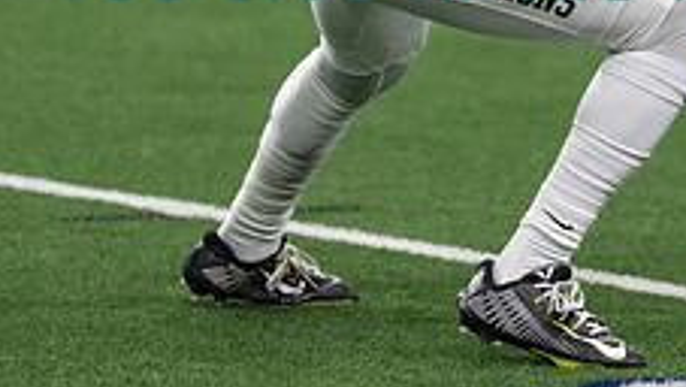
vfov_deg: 2.6
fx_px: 8518
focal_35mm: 468
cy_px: -157
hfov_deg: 4.6
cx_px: 805
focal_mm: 140
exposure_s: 1/1000
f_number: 2.8
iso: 1000
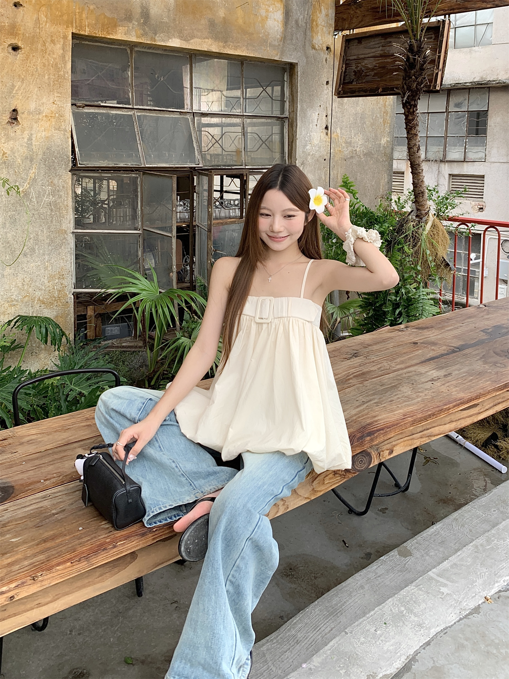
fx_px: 510
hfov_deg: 53.1
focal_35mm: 26
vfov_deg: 67.3
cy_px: 340
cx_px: 254
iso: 25
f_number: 1.8
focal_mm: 4.25
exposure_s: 1/169
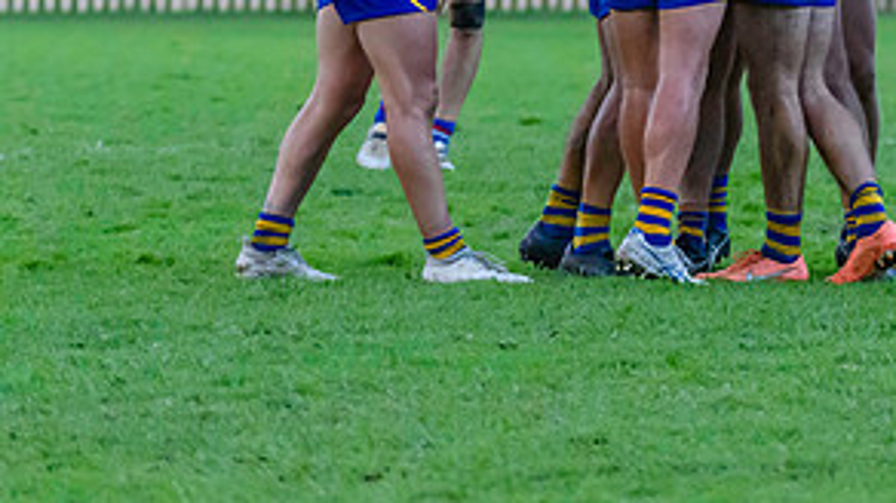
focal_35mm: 676
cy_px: 36
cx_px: 733
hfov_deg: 3.2
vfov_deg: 1.8
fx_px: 16055
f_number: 5.3
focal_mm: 240
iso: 10000
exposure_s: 1/1250
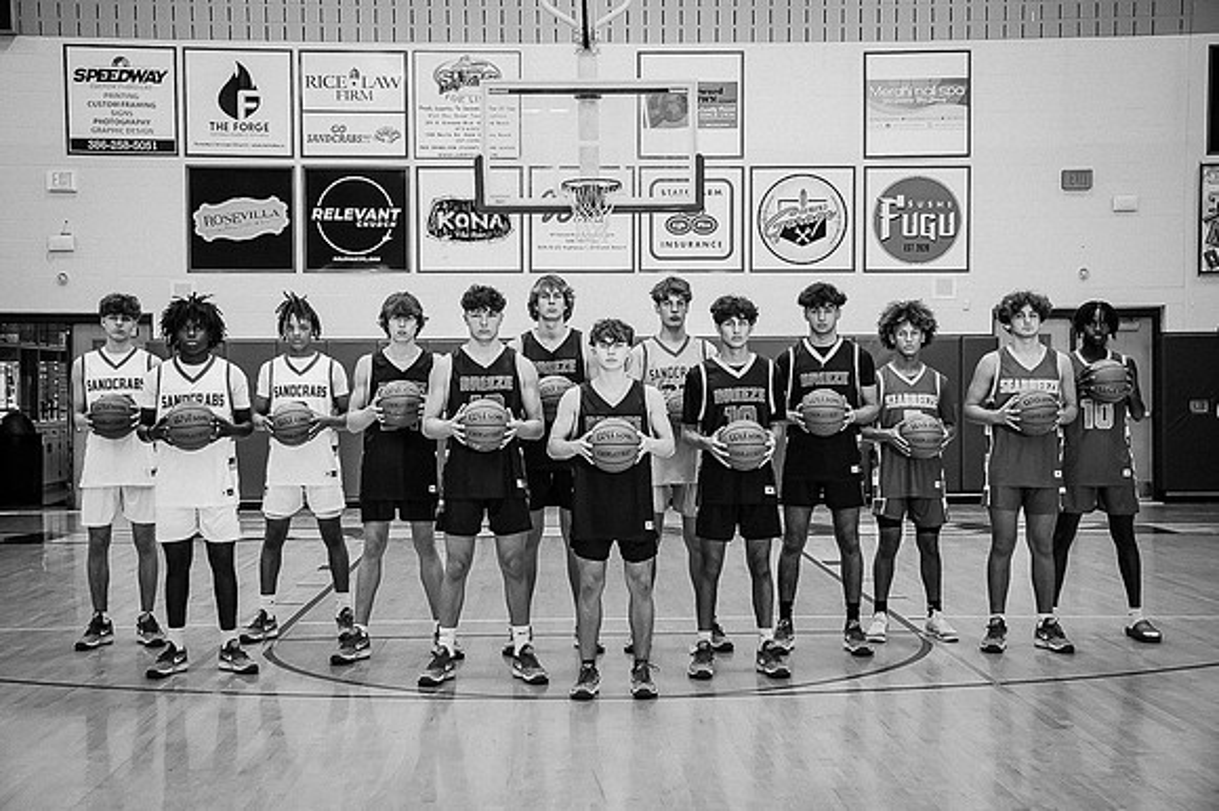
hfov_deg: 40.6
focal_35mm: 49
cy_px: 406
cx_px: 591
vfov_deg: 27.6
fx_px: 1648
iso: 800
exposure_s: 1/250
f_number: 4
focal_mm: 46
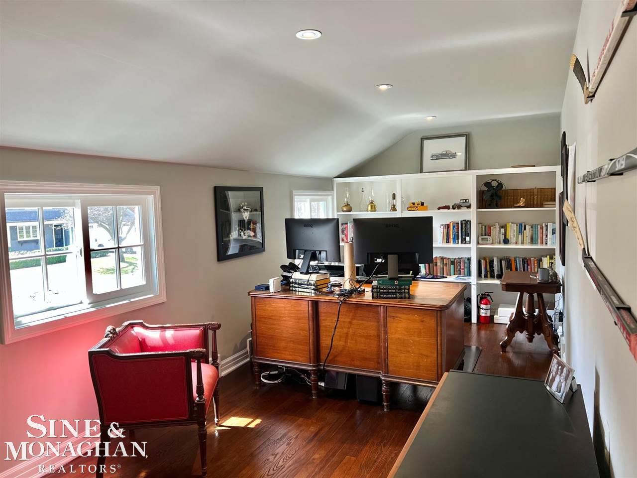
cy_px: 239
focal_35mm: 26
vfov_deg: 53.1
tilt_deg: -5.3
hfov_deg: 67.3
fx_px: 478
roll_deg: +0.9
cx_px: 318
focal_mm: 5.7
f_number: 1.5
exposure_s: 1/121
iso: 100
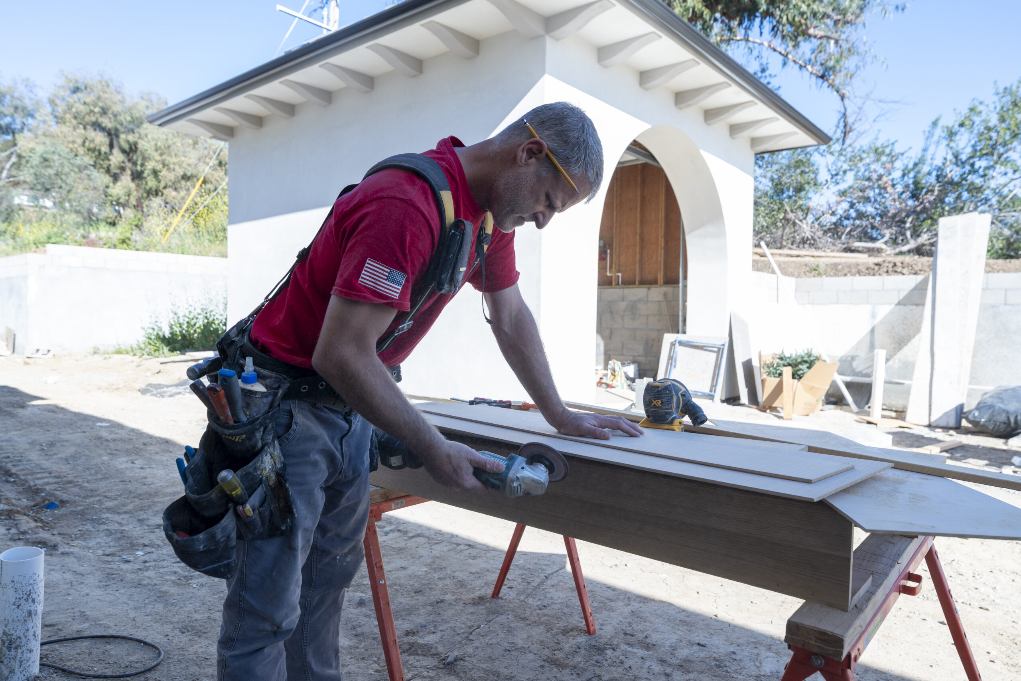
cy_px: 340
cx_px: 510
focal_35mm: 24
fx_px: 681
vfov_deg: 53.1
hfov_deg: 73.7
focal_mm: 24
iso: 100
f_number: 5
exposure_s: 1/160
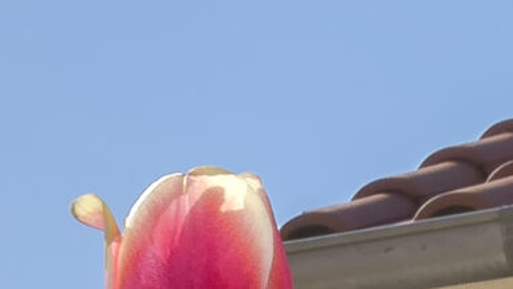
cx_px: -952
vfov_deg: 4.8
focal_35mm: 229
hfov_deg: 8.2
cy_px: 1167
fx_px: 3117
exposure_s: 1/200
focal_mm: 20
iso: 100
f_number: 11
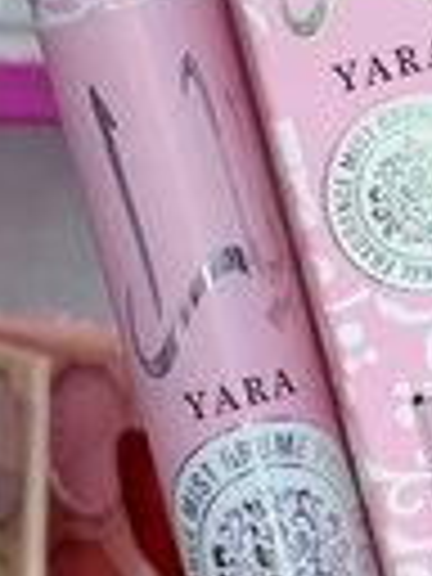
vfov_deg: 18.2
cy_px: 344
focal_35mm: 108
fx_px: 1797
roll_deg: -2.1
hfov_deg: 13.6
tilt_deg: -3.3
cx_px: 387
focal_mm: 4.25
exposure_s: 1/100
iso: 50
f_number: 1.8
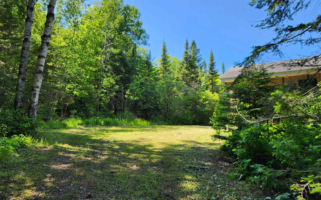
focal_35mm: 25
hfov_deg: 72.5
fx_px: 219
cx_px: 162
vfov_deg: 48.9
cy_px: 79
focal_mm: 6.4
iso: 12
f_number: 1.8
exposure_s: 1/325
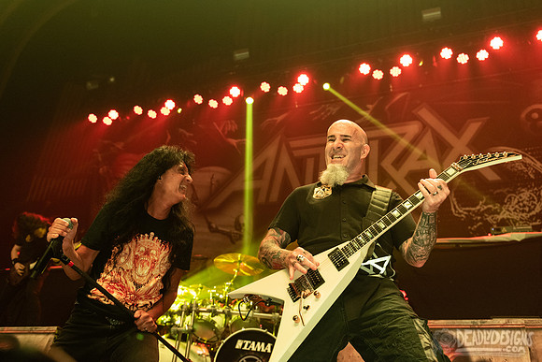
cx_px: 271
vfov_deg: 37.2
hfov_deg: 53.6
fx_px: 536
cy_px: 161
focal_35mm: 36
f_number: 3.2
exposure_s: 1/640
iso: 2500
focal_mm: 32
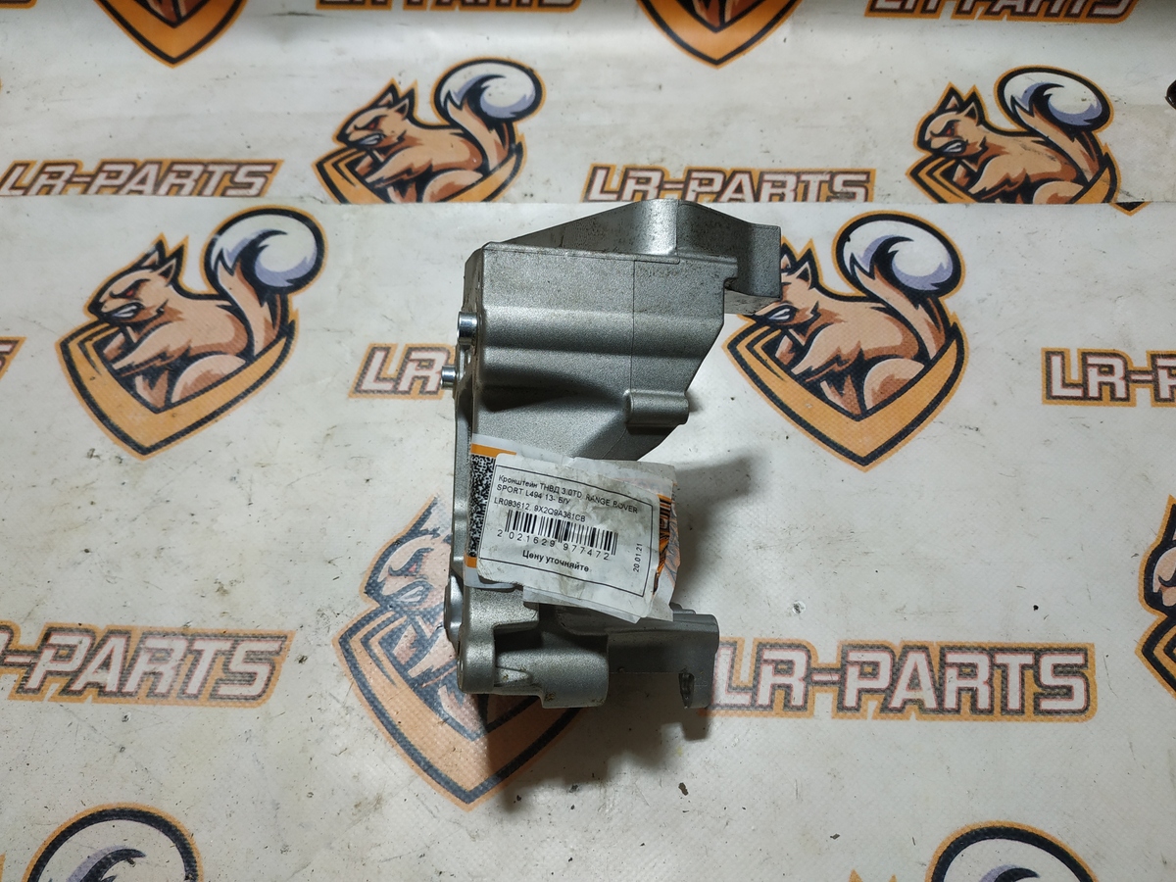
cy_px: 441
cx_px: 588
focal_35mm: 24
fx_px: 815
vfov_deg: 56.8
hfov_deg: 71.6
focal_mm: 3.94
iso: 160
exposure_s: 1/100
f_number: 1.9
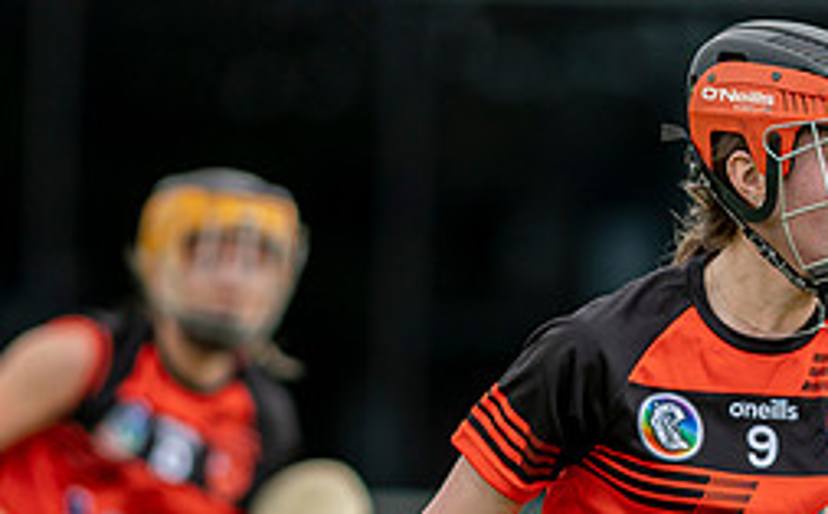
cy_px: 686
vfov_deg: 1.0
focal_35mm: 1295
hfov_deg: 1.6
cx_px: 668
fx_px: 29164
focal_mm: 300
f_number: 2.8
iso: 200
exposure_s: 1/1000
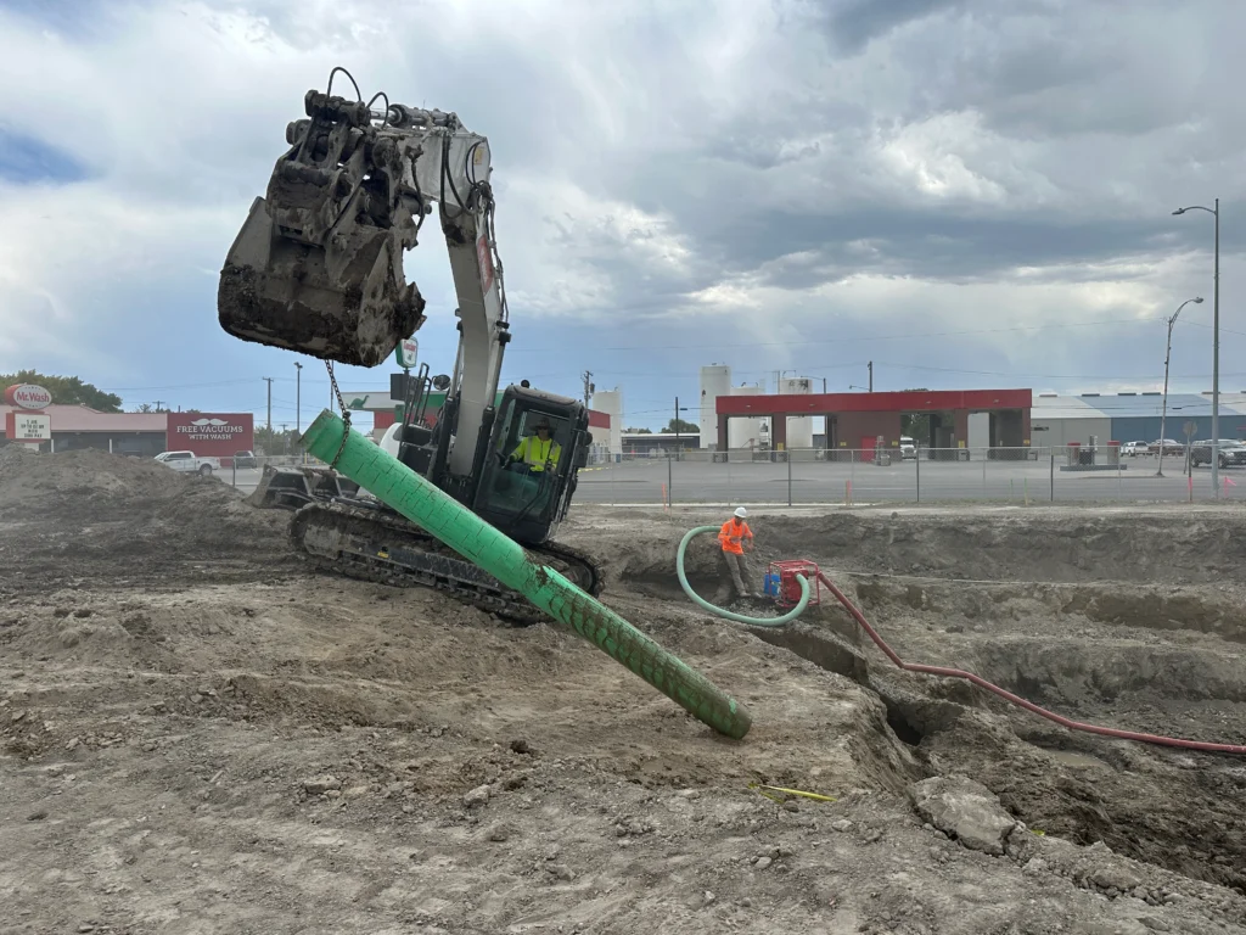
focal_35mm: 24
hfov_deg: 71.6
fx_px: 864
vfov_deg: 56.8
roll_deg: +0.2
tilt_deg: -0.5
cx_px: 623
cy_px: 468
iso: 80
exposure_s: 1/4762
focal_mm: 6.86
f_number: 1.78
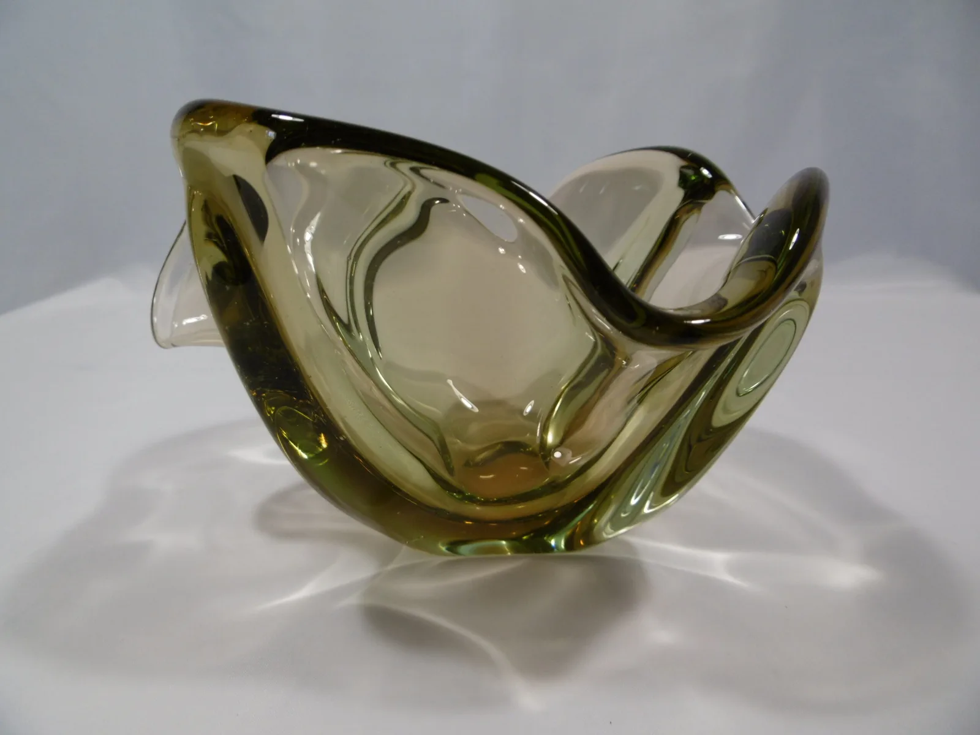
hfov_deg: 71.6
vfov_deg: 56.8
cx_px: 490
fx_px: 679
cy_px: 368
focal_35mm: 24
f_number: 3.1
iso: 100
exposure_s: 1/30
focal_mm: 4.3
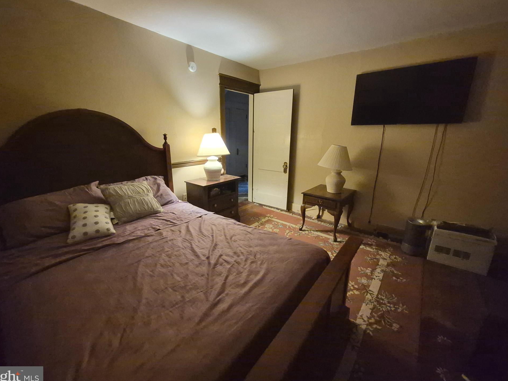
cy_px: 183
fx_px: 205
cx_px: 250
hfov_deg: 102.1
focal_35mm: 14
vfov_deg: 85.6
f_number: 2.2
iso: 1600
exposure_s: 1/60
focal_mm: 1.74
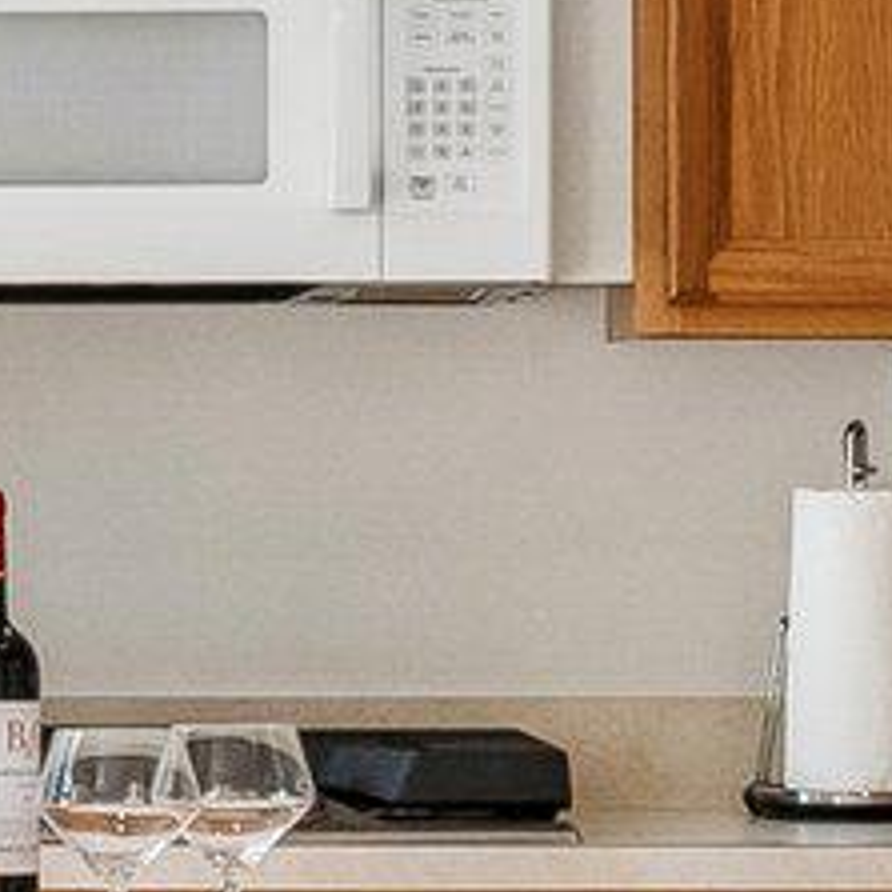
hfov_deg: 7.4
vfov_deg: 7.5
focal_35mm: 234
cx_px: -216
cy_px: 522
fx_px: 6822
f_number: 5.6
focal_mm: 20
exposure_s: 1/250
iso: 400
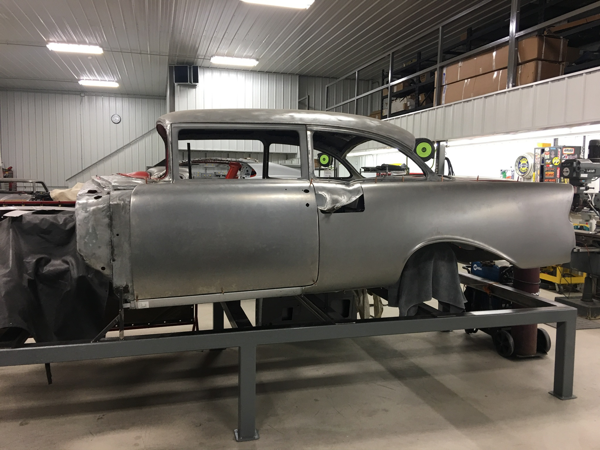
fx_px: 503
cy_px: 225
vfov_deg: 48.2
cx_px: 300
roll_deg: -1.5
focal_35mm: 29
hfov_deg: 61.7
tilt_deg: -2.5
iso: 32
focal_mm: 4.15
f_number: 2.2
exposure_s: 1/30
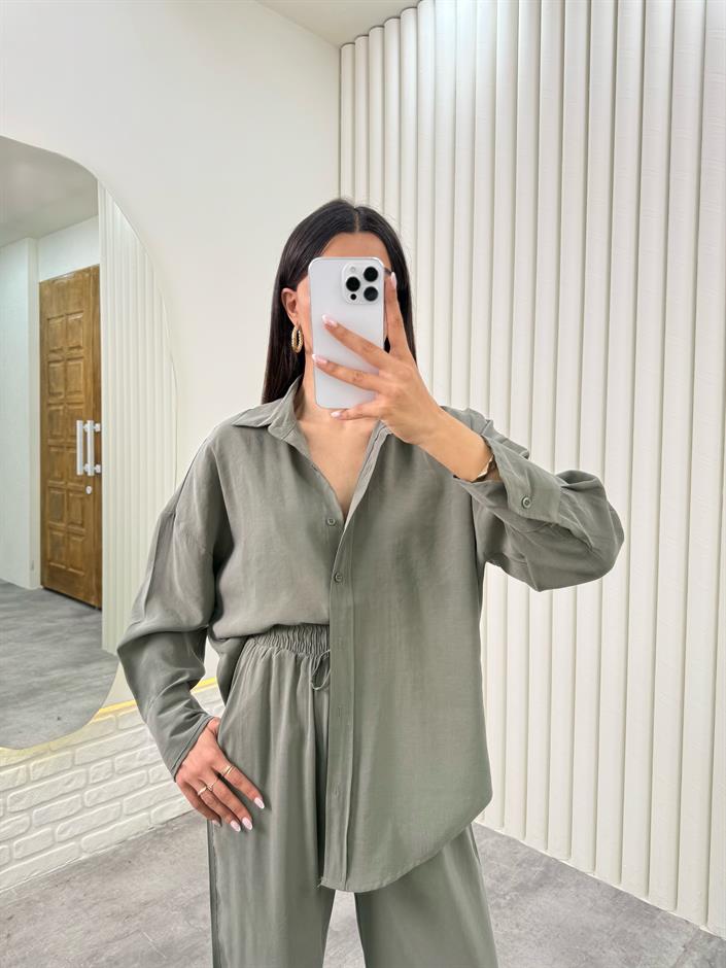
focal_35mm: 24
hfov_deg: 56.8
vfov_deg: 71.6
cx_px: 363
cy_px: 484
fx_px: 671
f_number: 1.78
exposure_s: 1/228
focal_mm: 6.76
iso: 80
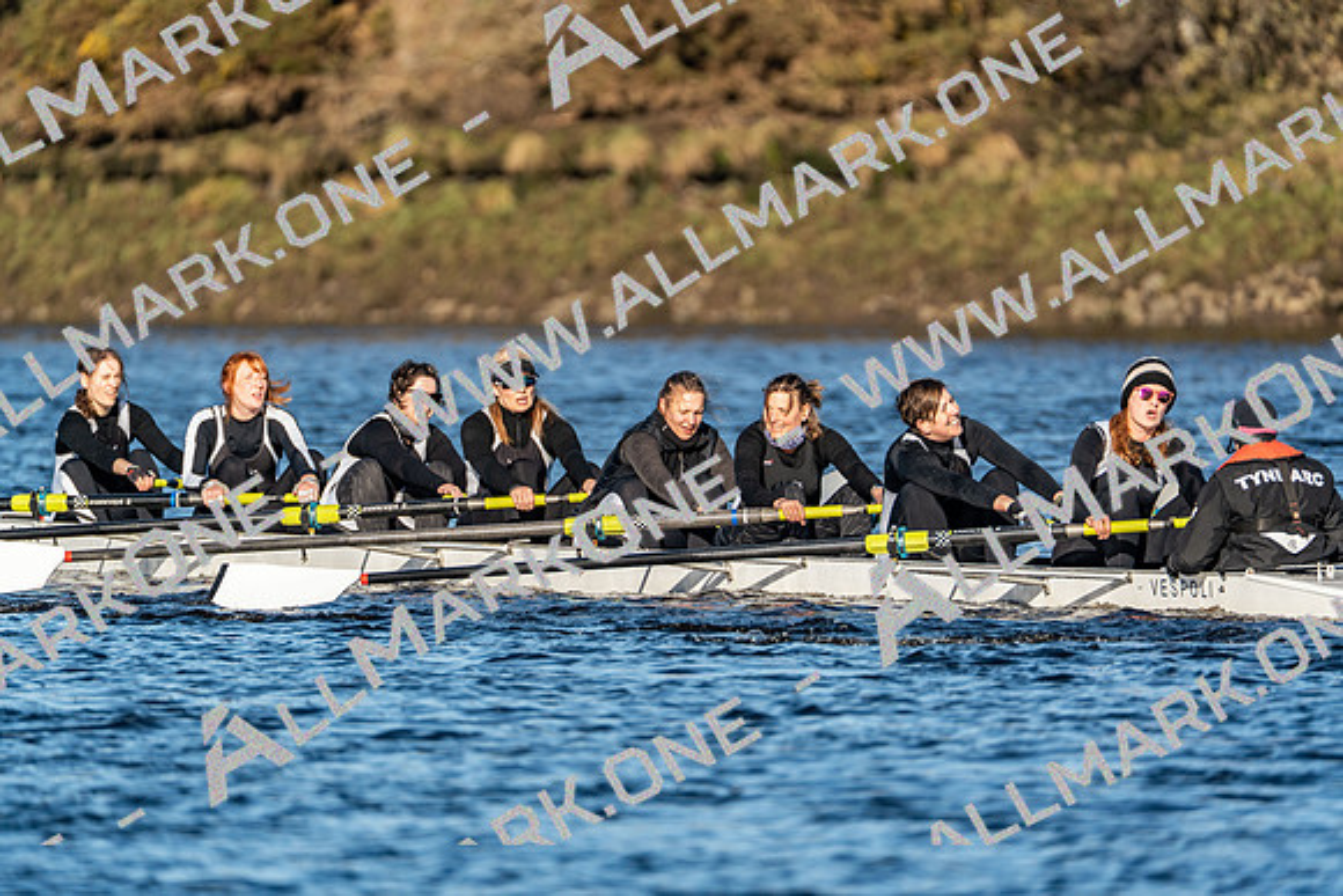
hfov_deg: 3.4
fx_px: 22388
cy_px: 448
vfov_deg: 2.3
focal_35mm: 600
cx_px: 672
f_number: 6.3
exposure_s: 1/2000
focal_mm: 600
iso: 500
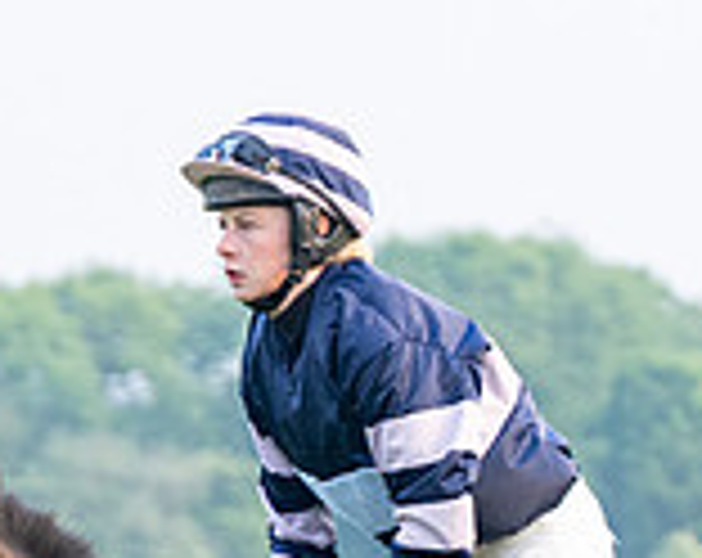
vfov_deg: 2.4
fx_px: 13139
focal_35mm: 634
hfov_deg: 3.1
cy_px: 1028
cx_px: 627
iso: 400
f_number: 4
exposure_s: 1/640
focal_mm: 115
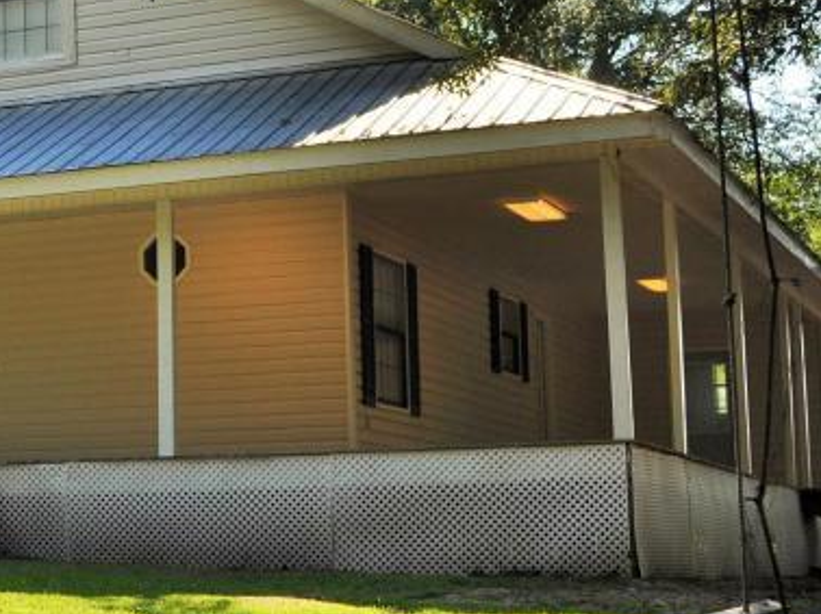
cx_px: -282
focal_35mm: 97
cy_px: 252
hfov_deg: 18.6
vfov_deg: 15.2
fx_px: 2299
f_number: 8
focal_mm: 22
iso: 200
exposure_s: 1/250
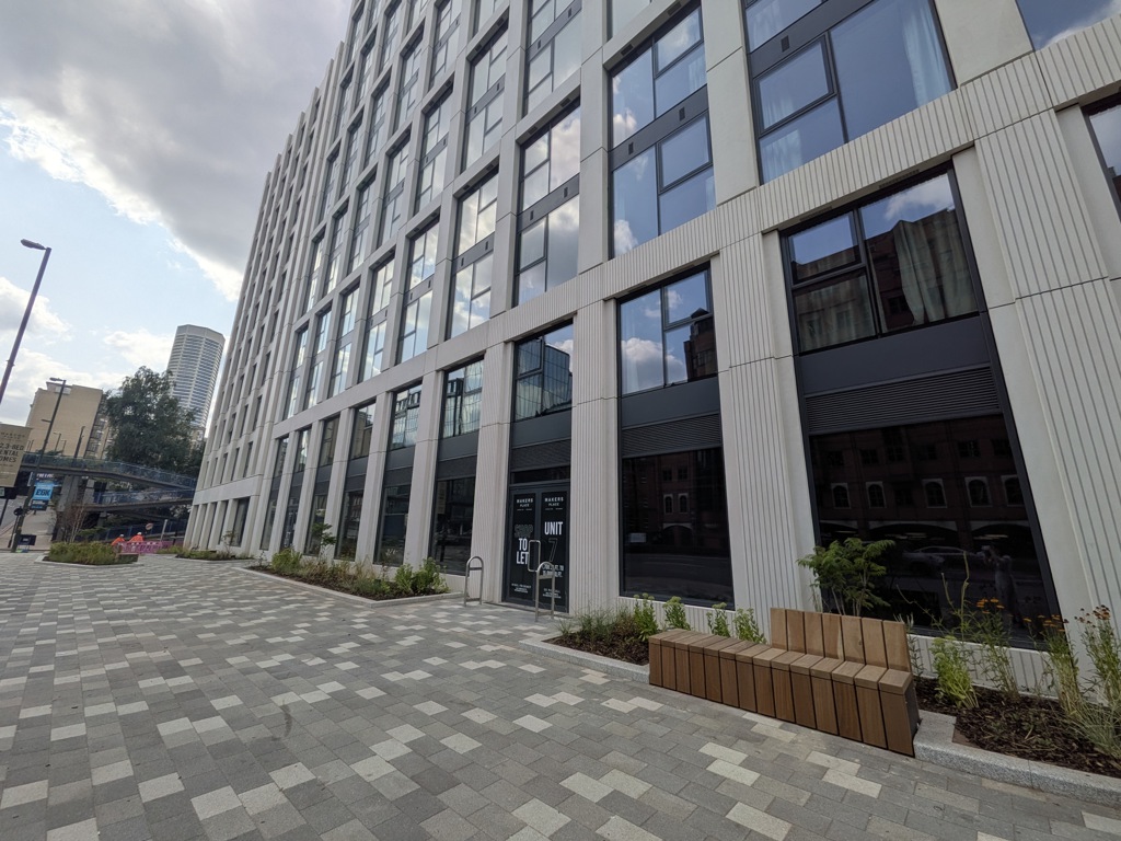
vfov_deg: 85.7
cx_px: 560
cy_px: 420
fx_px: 453
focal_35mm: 14
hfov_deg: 102.1
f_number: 2.2
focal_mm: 1.85
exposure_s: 1/1689
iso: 45
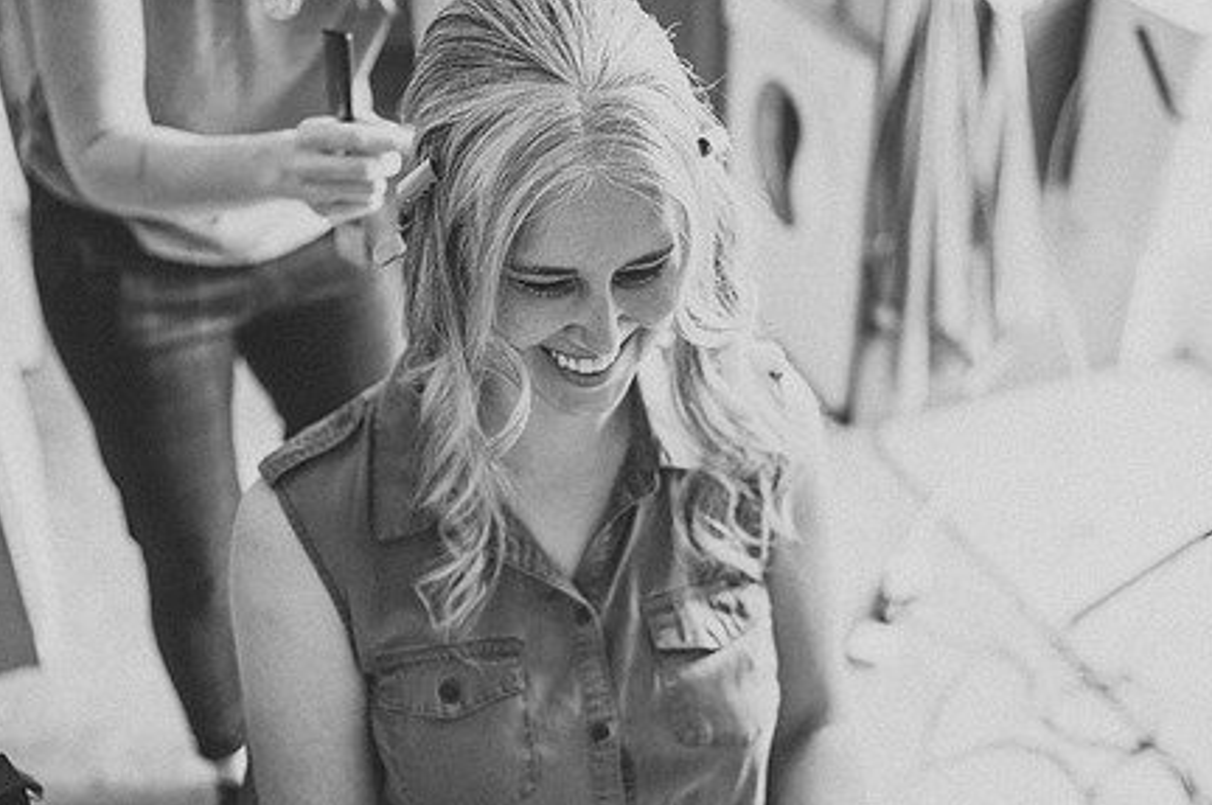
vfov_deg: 28.6
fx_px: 1581
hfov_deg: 42.0
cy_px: 412
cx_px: 595
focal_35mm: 47
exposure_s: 1/160
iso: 250
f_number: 1.8
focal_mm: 35
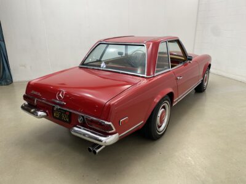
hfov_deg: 67.3
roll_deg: +0.6
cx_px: 123
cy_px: 92
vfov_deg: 53.1
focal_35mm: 26
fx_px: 185
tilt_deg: -19.2
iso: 50
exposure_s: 1/120
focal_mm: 4.25
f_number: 1.8
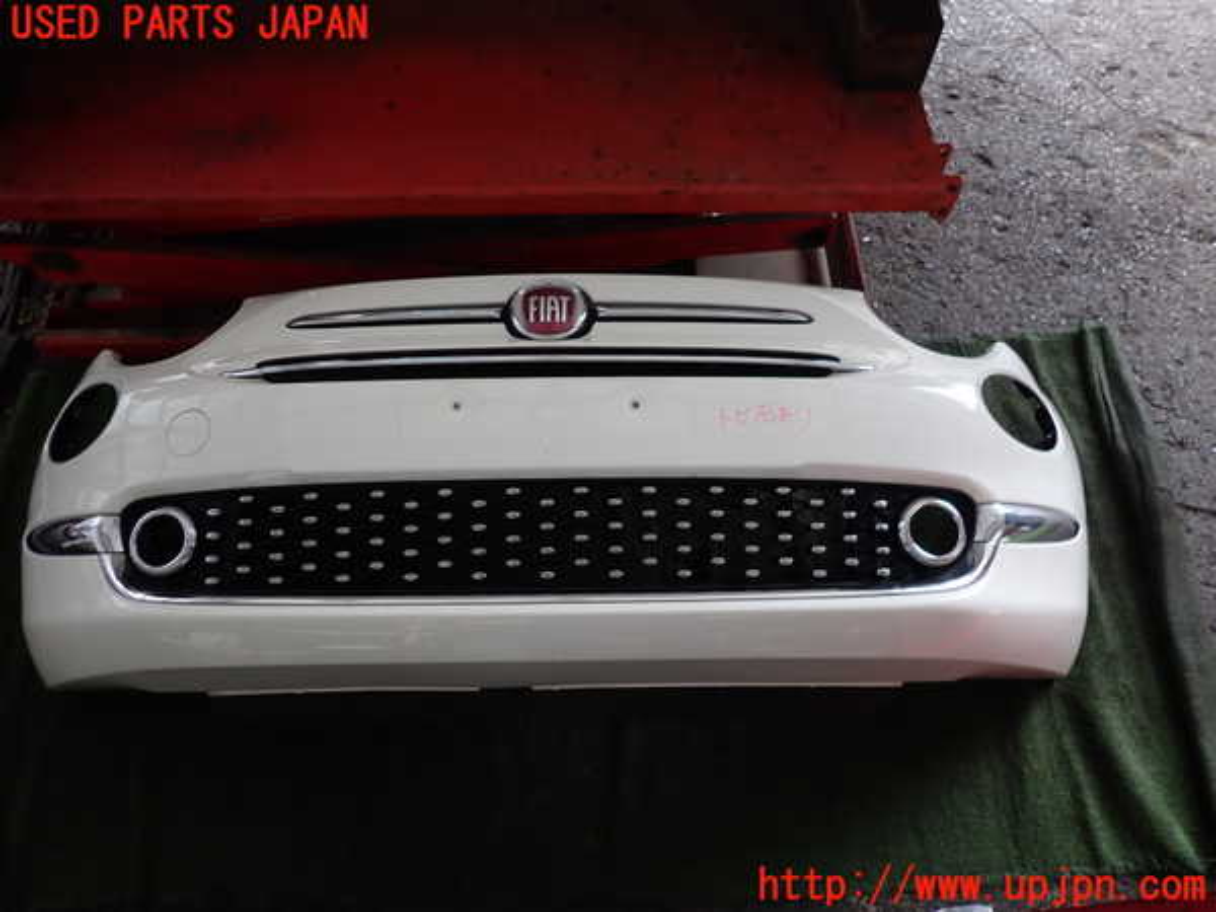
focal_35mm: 25
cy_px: 456
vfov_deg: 54.9
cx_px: 608
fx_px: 878
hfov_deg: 69.4
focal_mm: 4.5
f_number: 2
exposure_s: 1/60
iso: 125
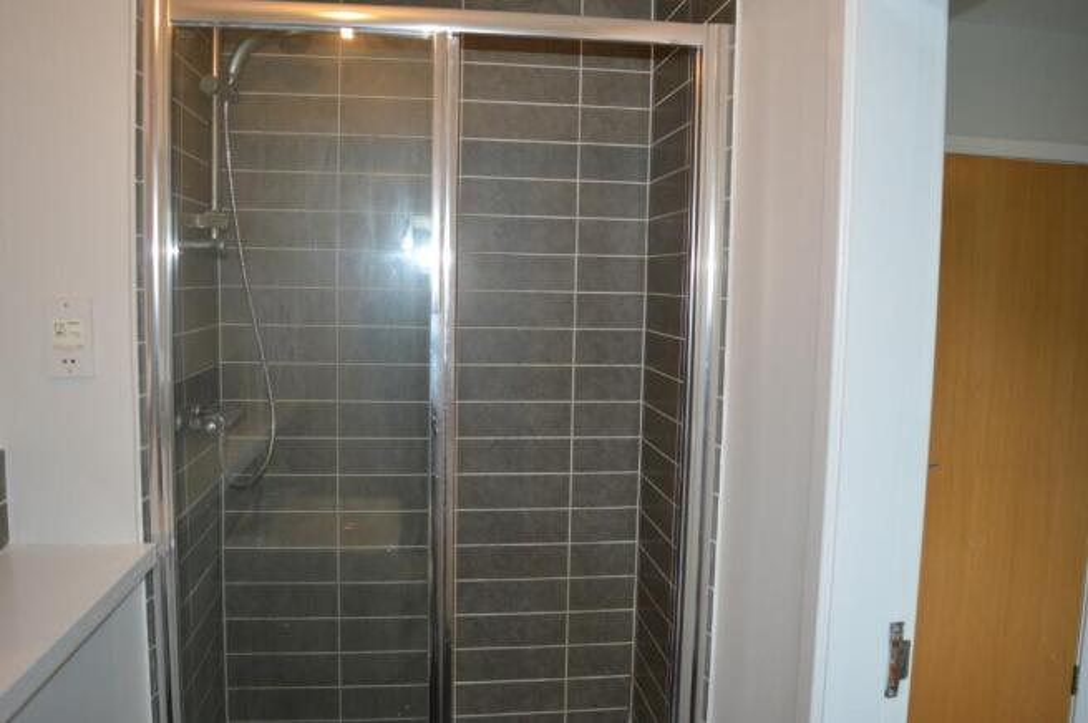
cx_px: 544
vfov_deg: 47.8
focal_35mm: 27
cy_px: 362
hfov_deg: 67.4
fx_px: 815
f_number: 3.5
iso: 400
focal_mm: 18
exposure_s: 1/60
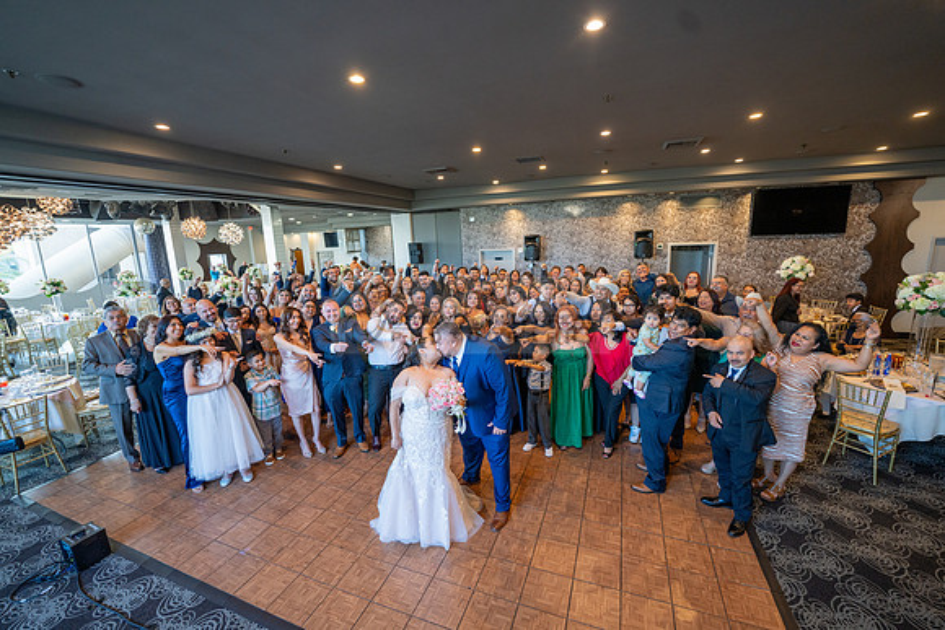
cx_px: 472
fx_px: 368
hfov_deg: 104.2
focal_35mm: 14
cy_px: 315
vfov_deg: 81.2
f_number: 2.8
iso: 800
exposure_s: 1/100
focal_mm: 14
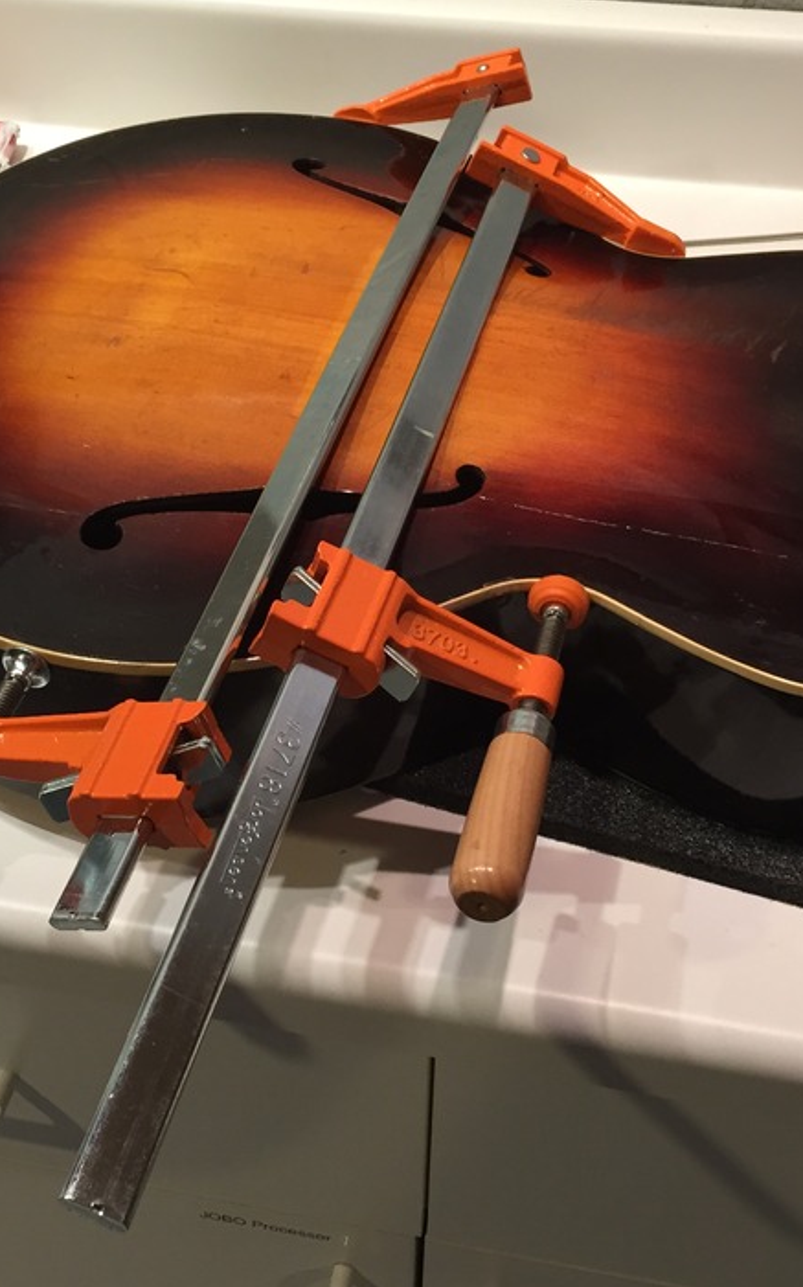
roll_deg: +0.9
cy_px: 644
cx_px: 344
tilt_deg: -44.6
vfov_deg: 44.4
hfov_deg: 28.5
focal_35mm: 45
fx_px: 1577
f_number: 2.2
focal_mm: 4.15
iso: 80
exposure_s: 1/30
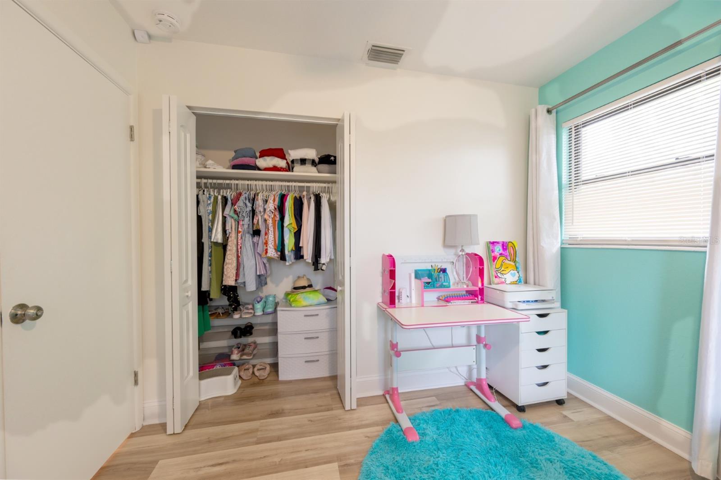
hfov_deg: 104.3
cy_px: 240
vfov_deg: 81.2
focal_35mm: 14
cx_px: 360
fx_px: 280
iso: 125
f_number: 8
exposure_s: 1/4
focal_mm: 14
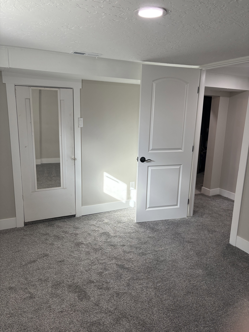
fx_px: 249
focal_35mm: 26
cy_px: 166
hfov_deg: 53.1
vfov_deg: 67.3
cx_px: 124
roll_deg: -1.7
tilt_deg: -12.9
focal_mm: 5.96
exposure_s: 1/152
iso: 125
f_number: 1.6
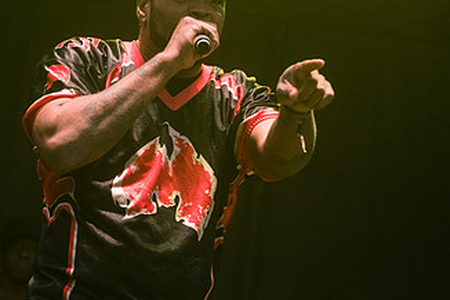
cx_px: 186
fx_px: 2574
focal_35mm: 206
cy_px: 152
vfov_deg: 6.7
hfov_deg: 10.0
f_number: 4
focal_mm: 86
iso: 1600
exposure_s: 1/320
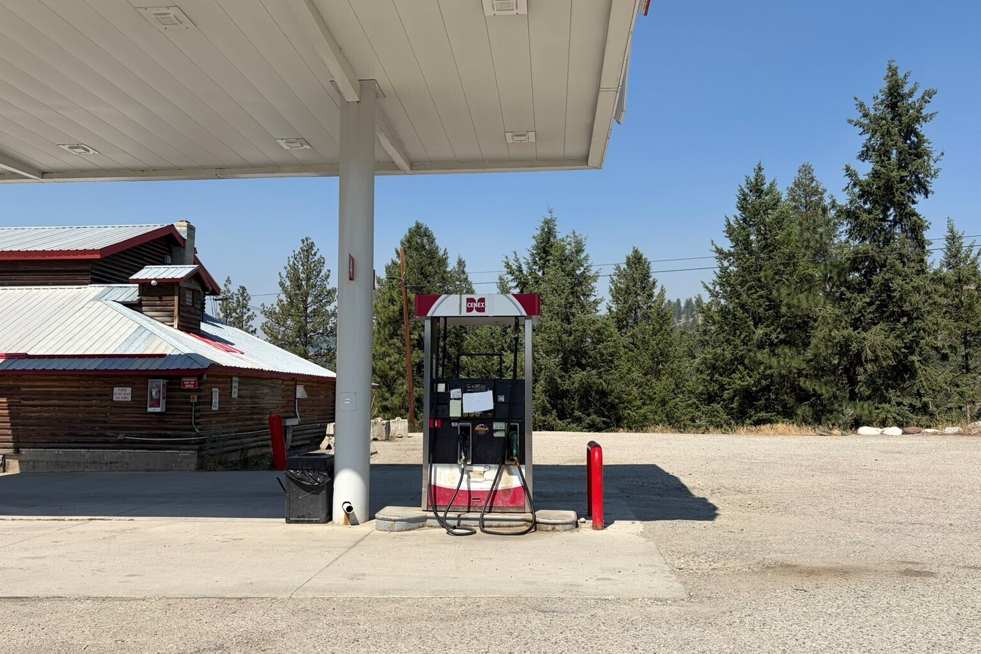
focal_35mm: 28
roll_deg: +0.1
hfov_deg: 65.5
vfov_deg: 46.4
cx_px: 474
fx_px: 763
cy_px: 344
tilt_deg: +4.7
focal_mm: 5.96
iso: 50
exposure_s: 1/3623
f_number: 1.6
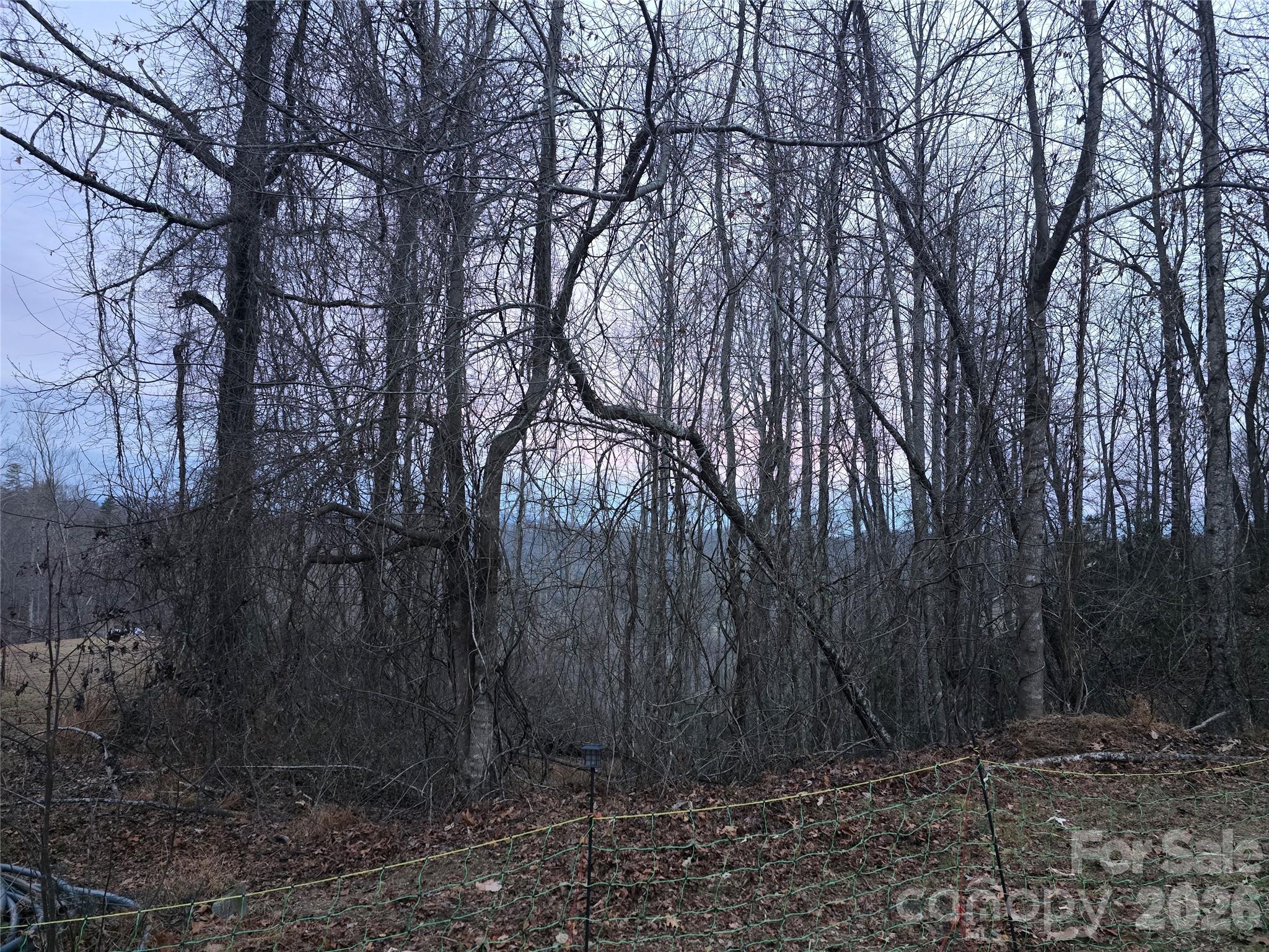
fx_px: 843
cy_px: 476
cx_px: 634
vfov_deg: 58.9
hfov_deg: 73.9
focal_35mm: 23
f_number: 1.7
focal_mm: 6.3
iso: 1000
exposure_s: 1/60
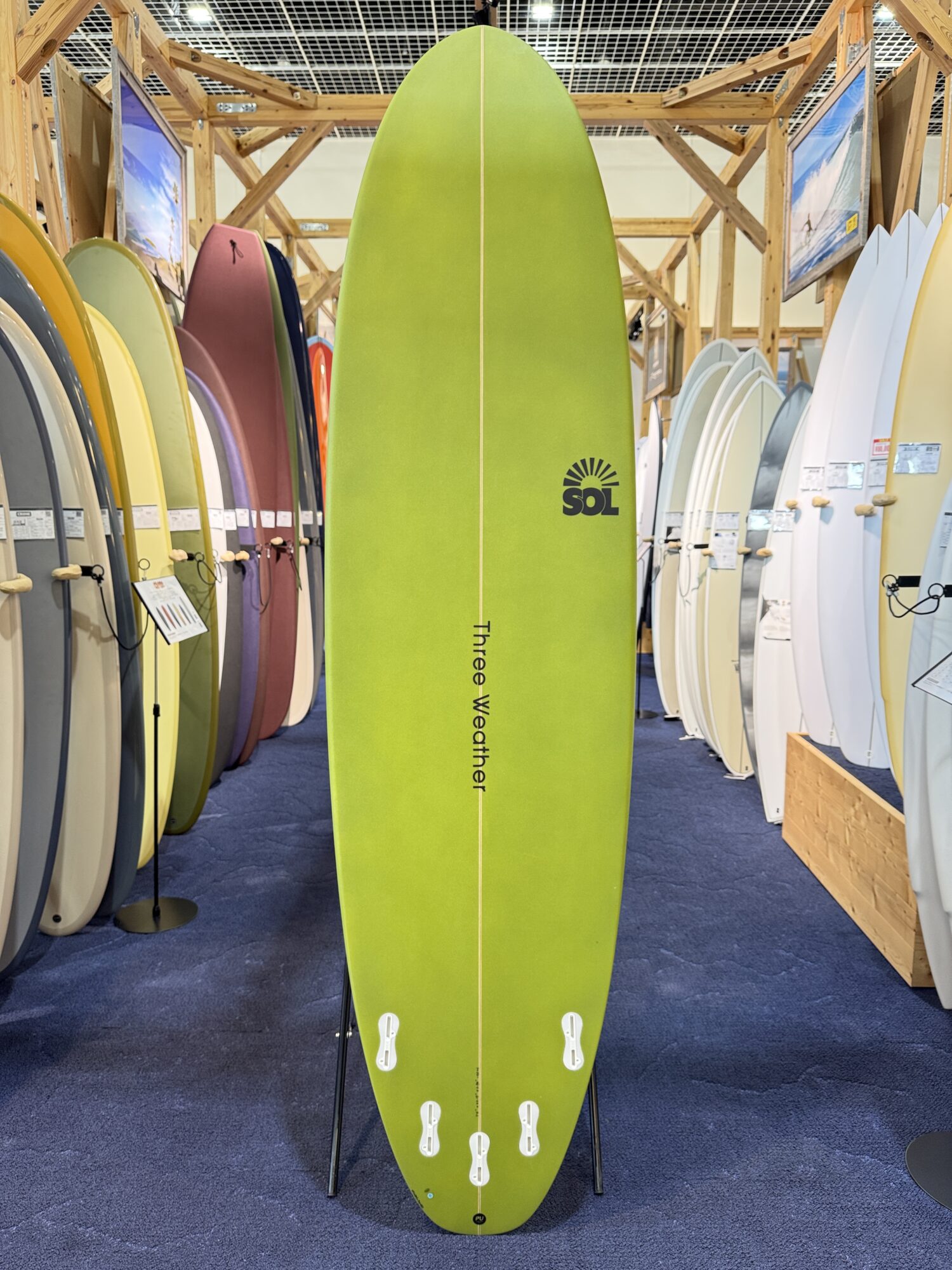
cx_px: 476
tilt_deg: -7.3
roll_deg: -0.6
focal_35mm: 24
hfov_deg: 56.8
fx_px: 880
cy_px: 635
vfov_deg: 71.6
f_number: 1.78
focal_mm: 6.76
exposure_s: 1/60
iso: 125
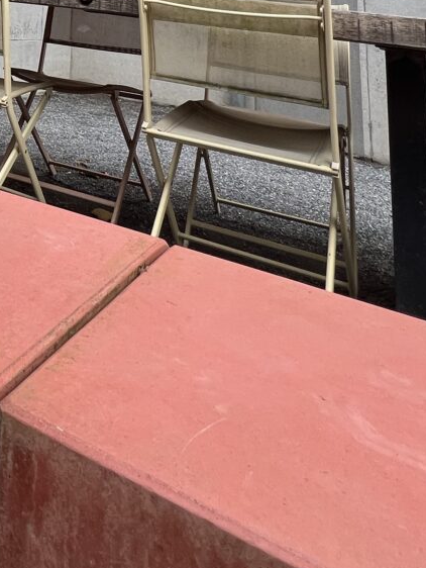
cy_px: -161
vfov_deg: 35.4
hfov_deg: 32.4
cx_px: -78
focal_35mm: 37
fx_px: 607
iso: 32
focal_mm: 1.57
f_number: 1.8
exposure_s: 1/270
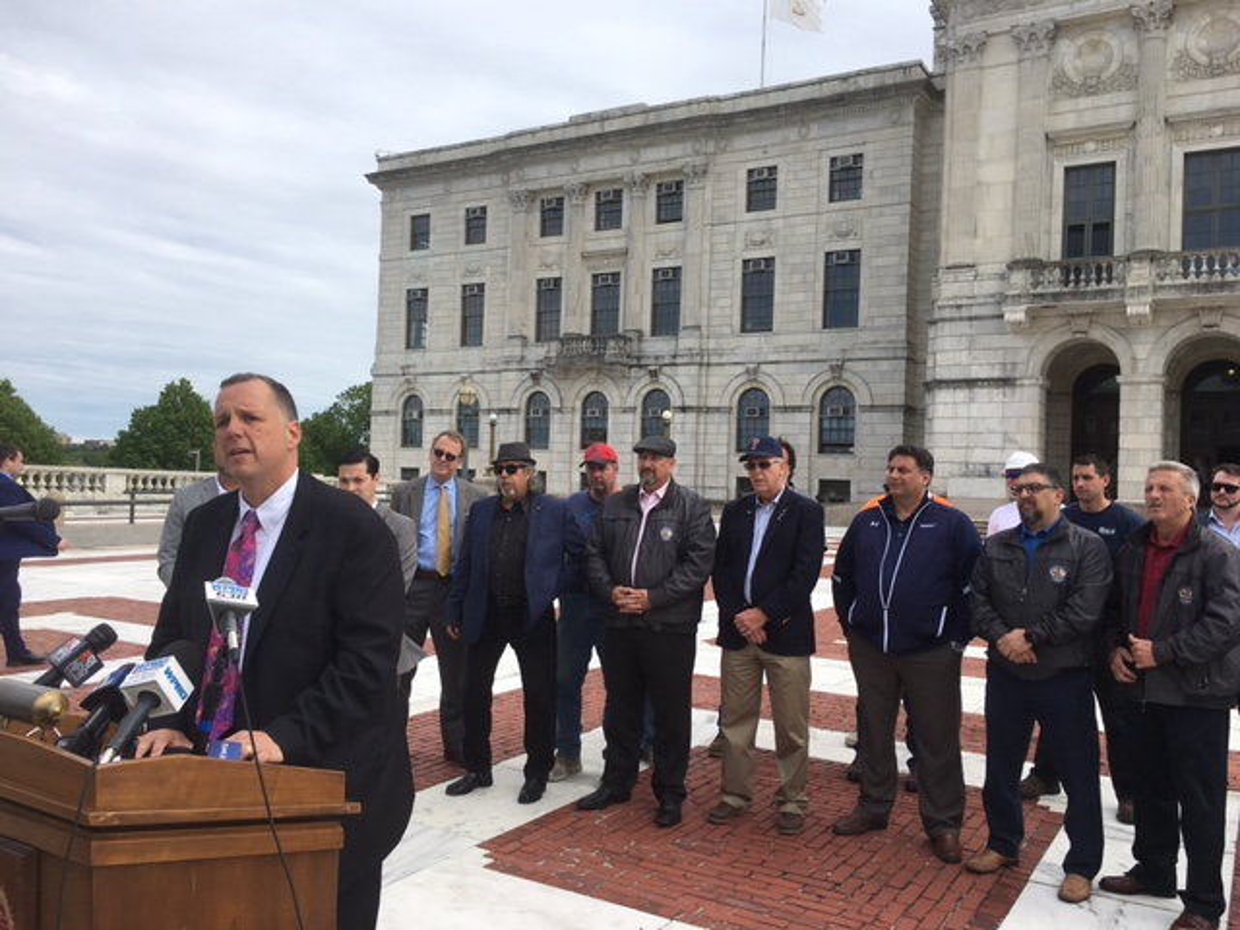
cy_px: 465
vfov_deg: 48.2
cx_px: 620
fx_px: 1039
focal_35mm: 29
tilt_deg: +1.3
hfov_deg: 61.7
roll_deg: -2.5
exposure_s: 1/1876
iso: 25
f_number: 2.2
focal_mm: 4.15
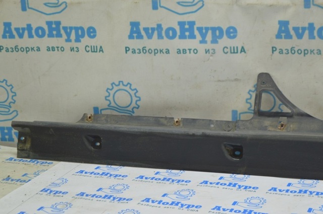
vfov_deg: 16.5
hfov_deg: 24.6
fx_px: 739
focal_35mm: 82
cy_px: 107
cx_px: 162
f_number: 5.6
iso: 400
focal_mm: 55
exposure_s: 1/20
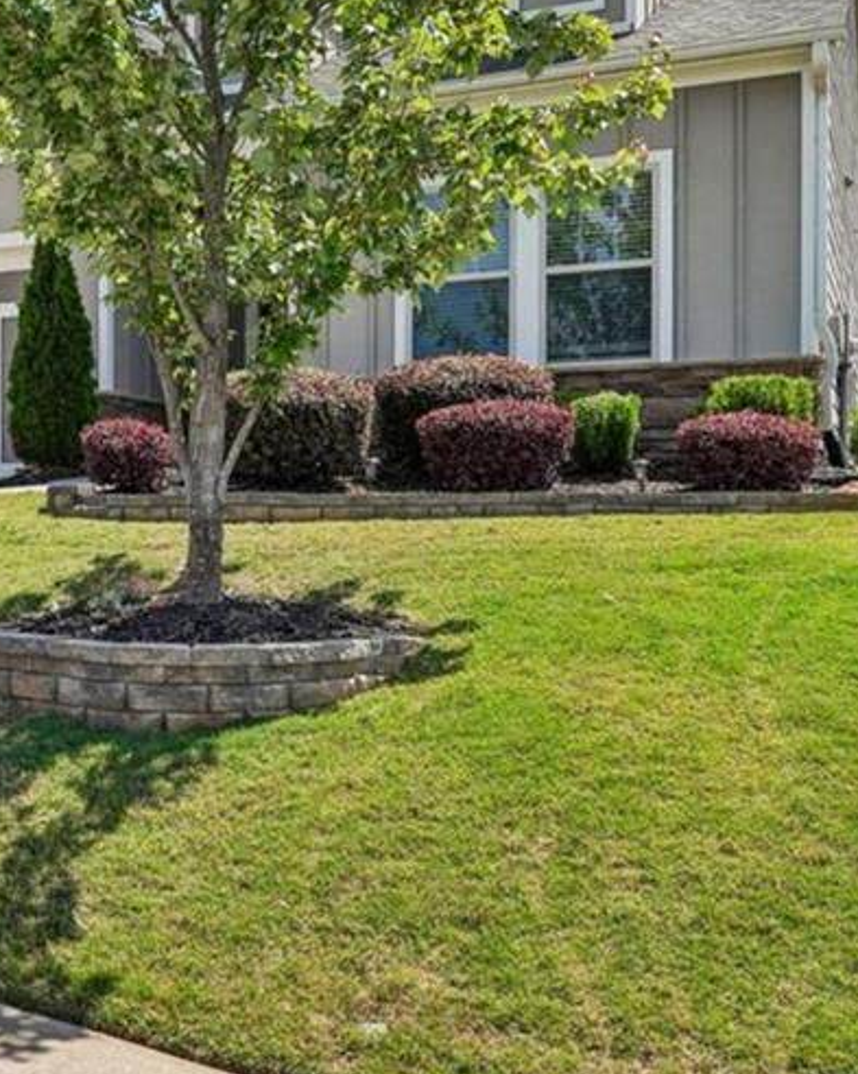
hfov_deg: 32.9
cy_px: 439
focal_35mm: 44
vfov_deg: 41.9
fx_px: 1397
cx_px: 140
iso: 800
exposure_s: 1/2500
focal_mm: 22.5
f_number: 8
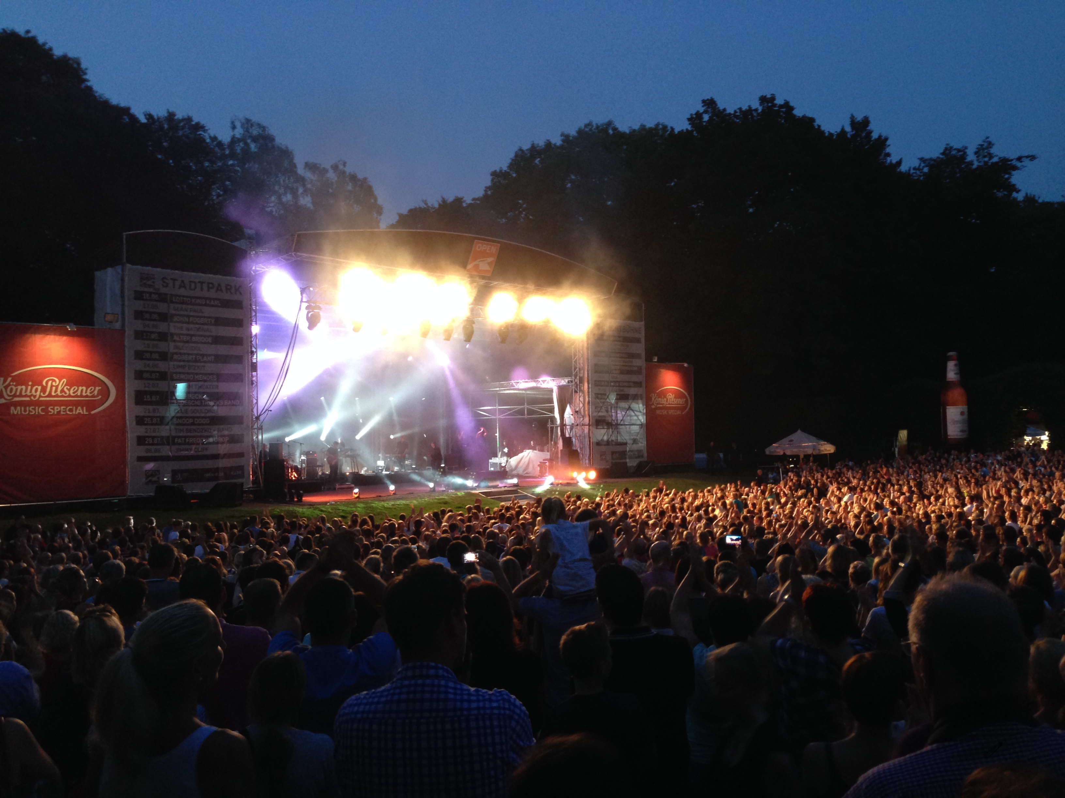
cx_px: 532
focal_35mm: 33
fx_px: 1015
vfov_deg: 42.9
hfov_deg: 55.4
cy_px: 399
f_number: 2.4
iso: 160
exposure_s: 1/20
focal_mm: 4.12
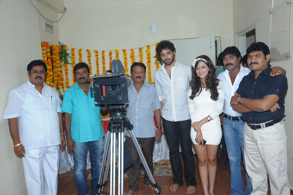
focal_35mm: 34
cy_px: 98
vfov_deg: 38.8
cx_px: 146
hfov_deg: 55.8
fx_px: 277
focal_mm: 34
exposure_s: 1/125
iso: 320
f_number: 8
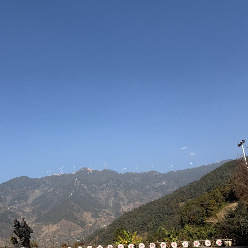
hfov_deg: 48.3
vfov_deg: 48.1
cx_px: 105
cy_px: 151
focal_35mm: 34
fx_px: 276
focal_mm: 6.76
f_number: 1.78
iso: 80
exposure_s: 1/4405
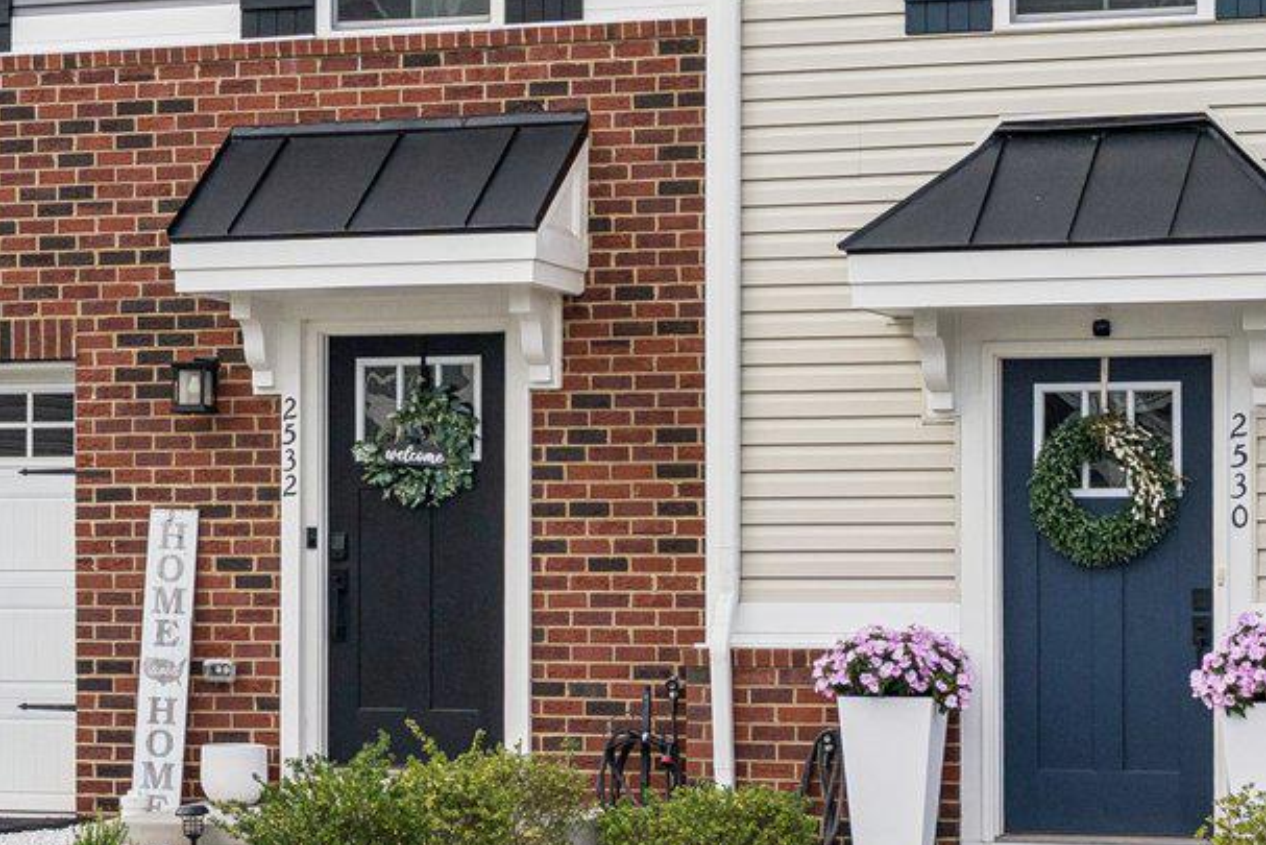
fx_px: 4150
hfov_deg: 17.1
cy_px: -172
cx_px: 96
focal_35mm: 118
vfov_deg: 11.4
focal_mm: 35
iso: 400
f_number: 8
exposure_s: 1/500
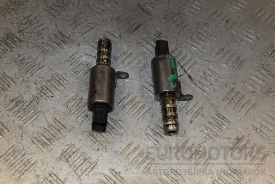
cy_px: 92
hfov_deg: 43.6
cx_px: 138
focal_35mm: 45
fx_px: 344
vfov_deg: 29.9
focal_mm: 30
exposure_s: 1/200
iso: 800
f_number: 10
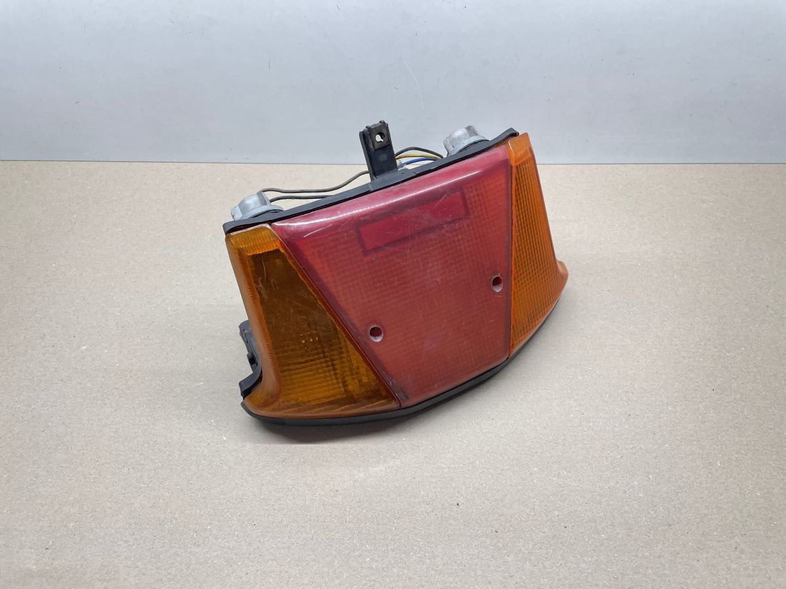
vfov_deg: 53.1
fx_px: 590
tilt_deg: -46.4
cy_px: 294
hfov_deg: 67.3
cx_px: 393
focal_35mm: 26
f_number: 1.6
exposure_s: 1/100
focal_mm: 4.2
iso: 80
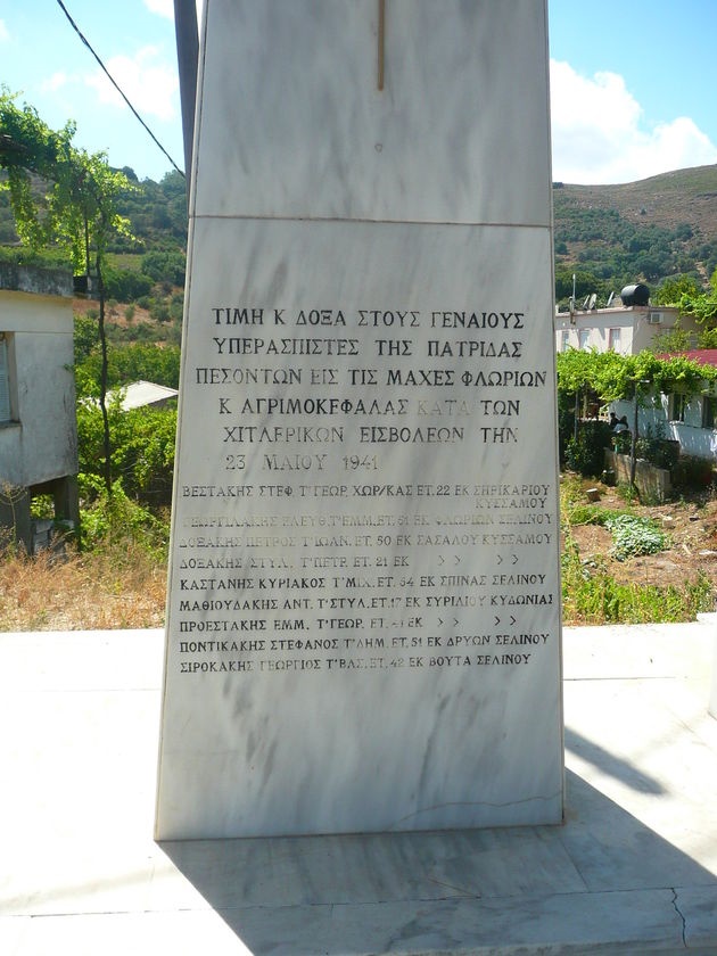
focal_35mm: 28
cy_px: 478
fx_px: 773
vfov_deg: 63.4
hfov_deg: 49.7
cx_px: 358
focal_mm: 4.6
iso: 100
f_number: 3.3
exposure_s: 1/640
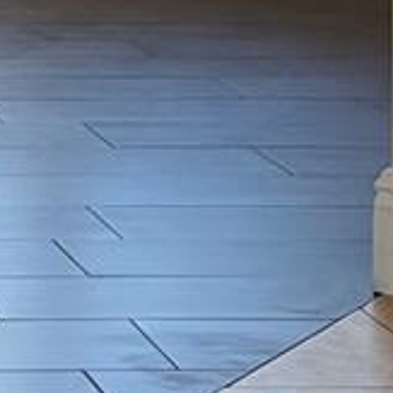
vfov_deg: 9.6
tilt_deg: +1.1
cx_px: -567
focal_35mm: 169
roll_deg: +1.8
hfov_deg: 9.2
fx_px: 2171
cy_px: -400
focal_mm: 5.96
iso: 100
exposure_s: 1/222
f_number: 1.6
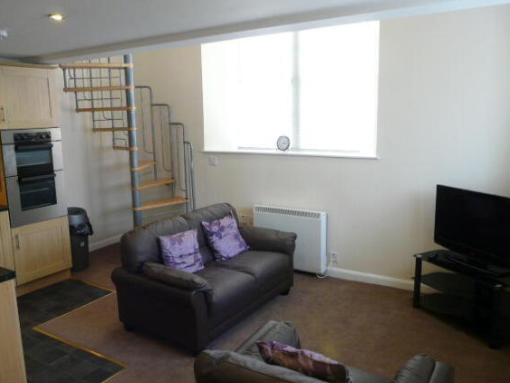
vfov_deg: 48.2
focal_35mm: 29
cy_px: 189
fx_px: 427
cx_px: 254
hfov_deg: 61.7
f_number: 2.8
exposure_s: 1/25
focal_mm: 4.6
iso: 200
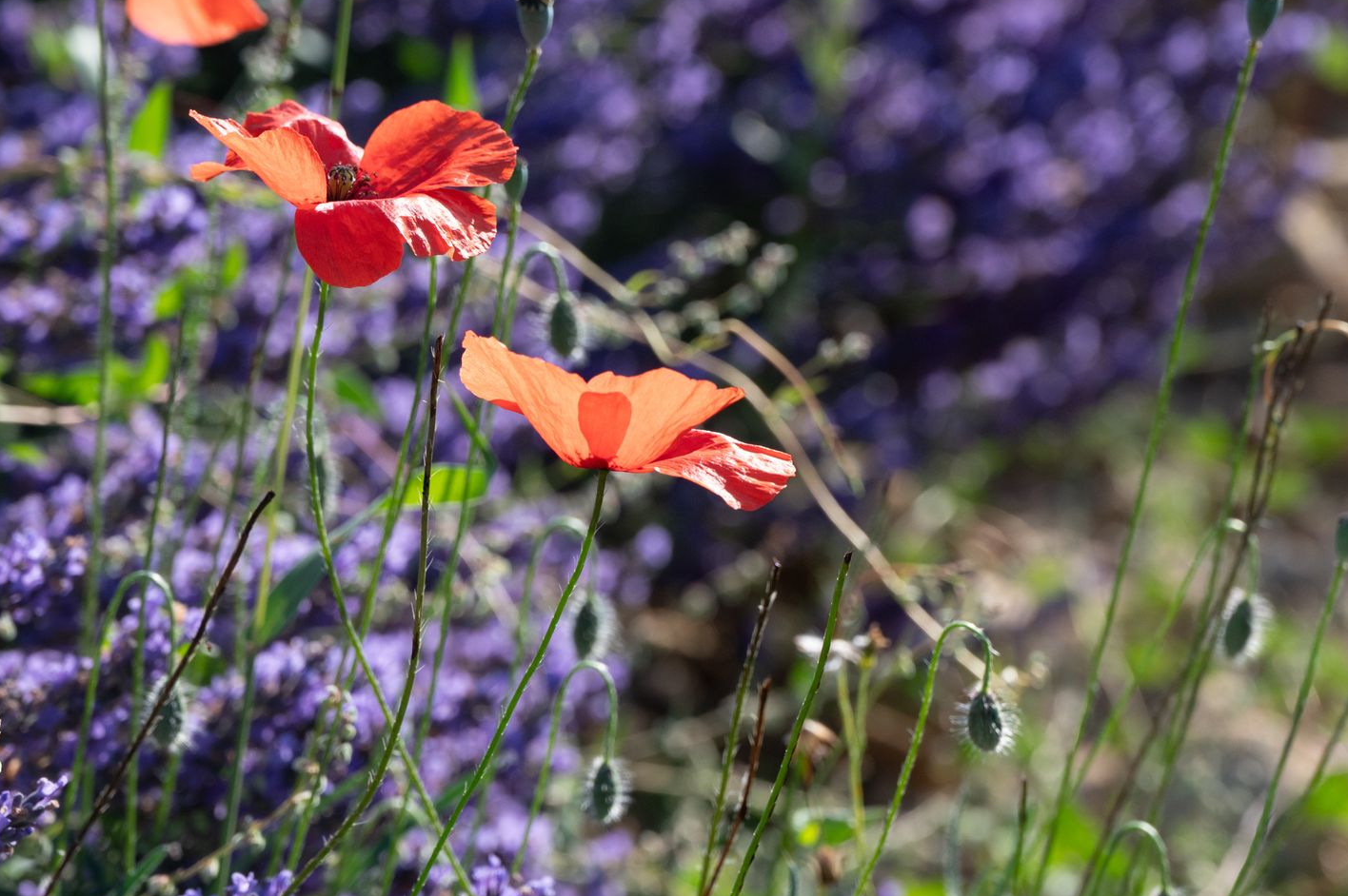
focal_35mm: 183
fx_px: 6847
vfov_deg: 7.5
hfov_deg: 11.2
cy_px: 306
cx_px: 638
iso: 1000
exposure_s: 1/1000
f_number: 9
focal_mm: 135
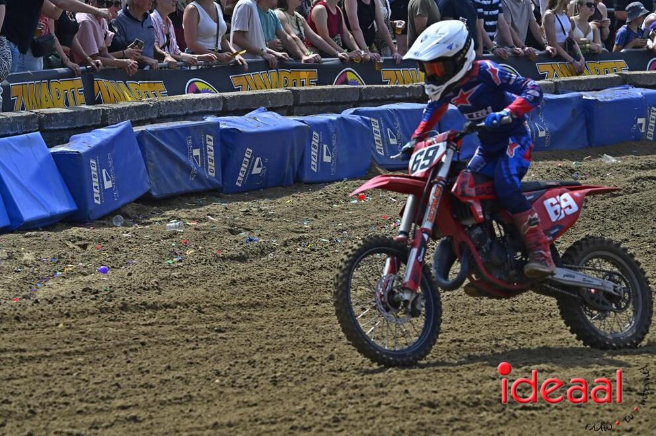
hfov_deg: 12.1
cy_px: 218
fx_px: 3094
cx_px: 328
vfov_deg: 8.1
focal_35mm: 170
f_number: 8
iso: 1600
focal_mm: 170
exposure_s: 1/4000
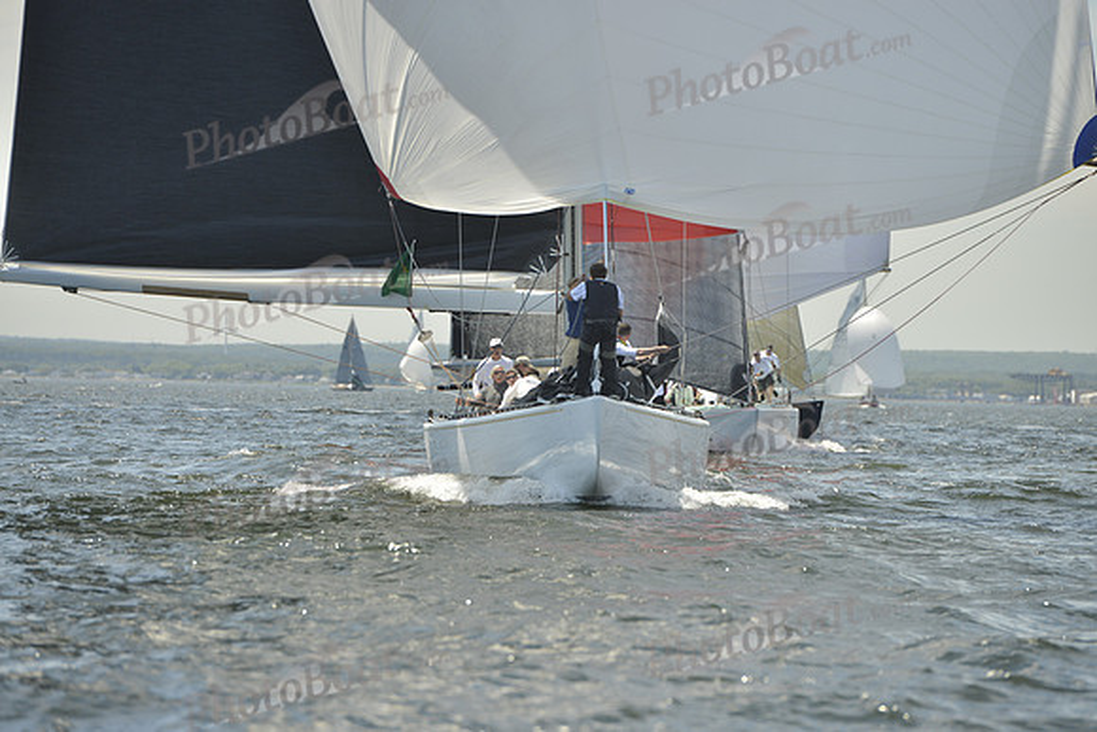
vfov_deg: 7.0
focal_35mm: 195
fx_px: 5943
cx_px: 548
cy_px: 366
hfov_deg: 10.5
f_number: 6.3
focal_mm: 195
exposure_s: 1/1600
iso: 280
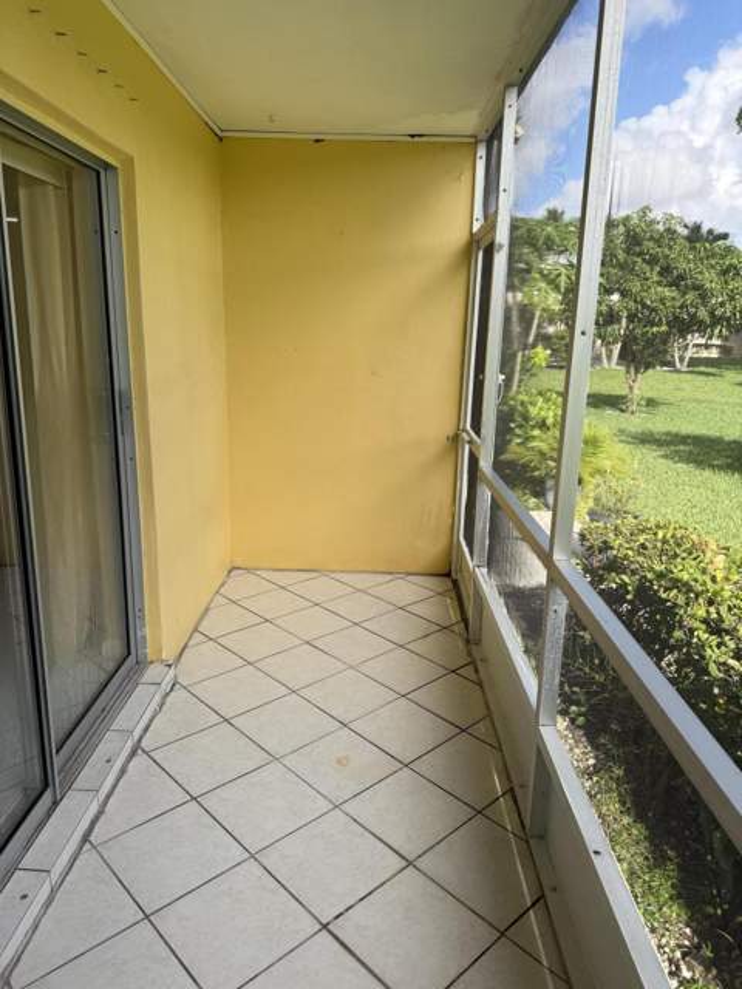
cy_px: 494
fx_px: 686
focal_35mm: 24
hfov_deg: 56.8
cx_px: 371
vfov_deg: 71.6
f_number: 1.78
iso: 100
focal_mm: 6.76
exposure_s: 1/1192
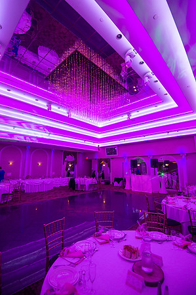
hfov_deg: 73.6
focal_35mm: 16
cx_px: 98
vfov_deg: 96.8
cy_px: 148
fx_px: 131
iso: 1000
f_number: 4
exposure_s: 1/125
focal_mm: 16
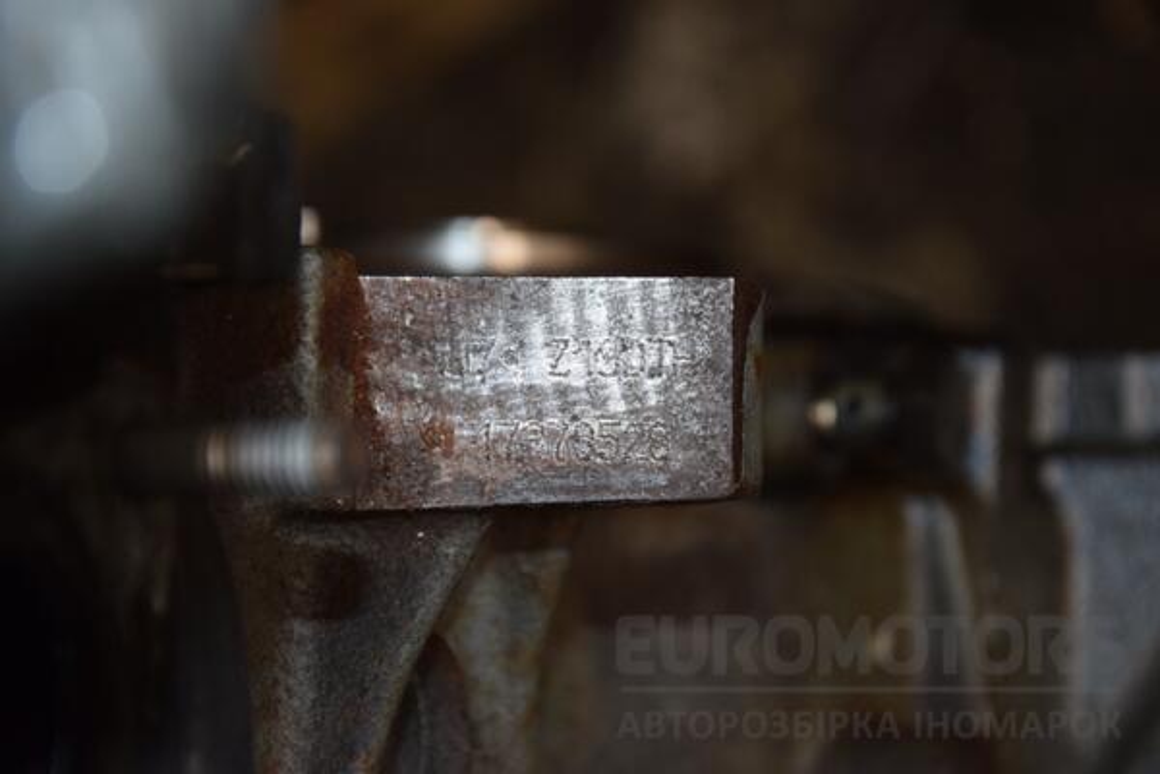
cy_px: 387
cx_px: 580
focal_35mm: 135
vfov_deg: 10.2
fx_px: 4350
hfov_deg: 15.2
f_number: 5.6
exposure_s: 1/60
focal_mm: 90
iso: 800
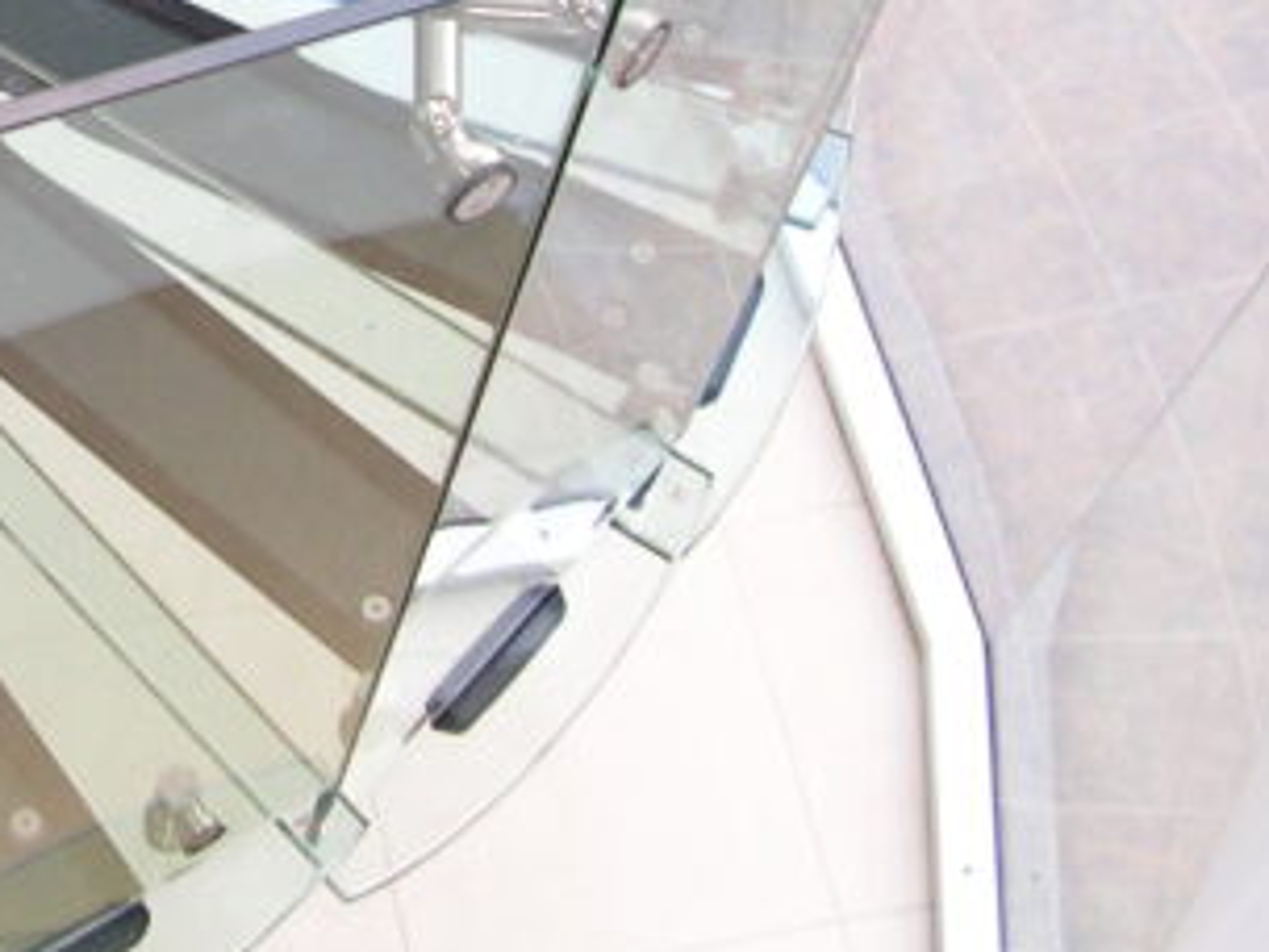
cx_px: -309
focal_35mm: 96
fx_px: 3519
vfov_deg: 15.0
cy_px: -104
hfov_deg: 19.1
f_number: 2.8
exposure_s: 1/68.6
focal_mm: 5.8
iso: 71
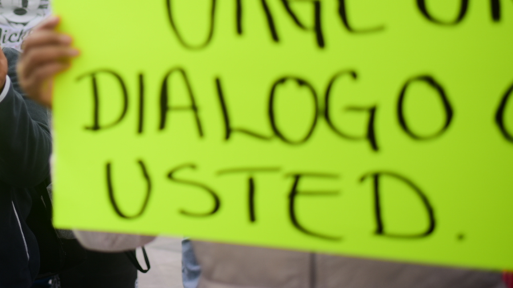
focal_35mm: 66
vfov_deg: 17.9
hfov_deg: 31.0
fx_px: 898
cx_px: 94
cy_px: 20
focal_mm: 35
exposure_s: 1/3200
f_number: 1.8
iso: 160
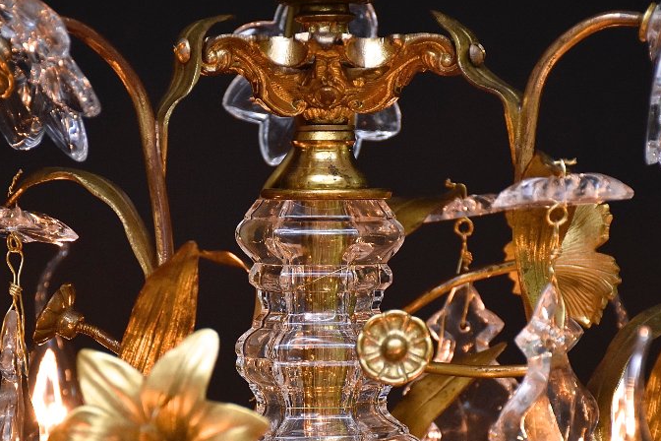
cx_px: 320
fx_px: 3688
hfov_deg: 10.2
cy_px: 385
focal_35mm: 201
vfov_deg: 6.8
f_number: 5
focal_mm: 75
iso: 1000
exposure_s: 1/160
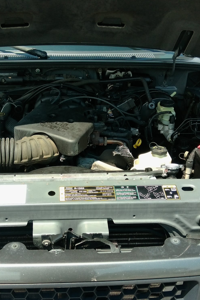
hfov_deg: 28.5
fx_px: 392
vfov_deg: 41.9
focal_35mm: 47
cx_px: 75
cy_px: 155
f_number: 2
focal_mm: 3
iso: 100
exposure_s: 1/376
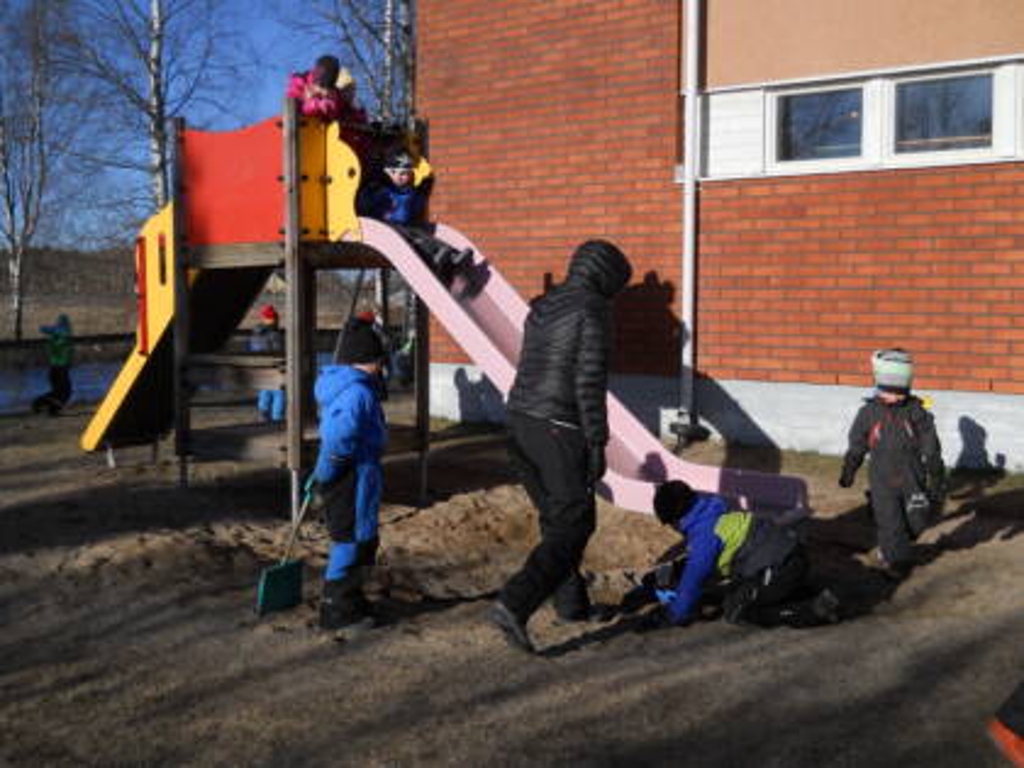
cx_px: 512
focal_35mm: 41
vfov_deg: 35.1
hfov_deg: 45.8
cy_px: 384
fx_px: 1213
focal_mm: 6.72
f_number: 5.5
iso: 80
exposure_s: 1/500
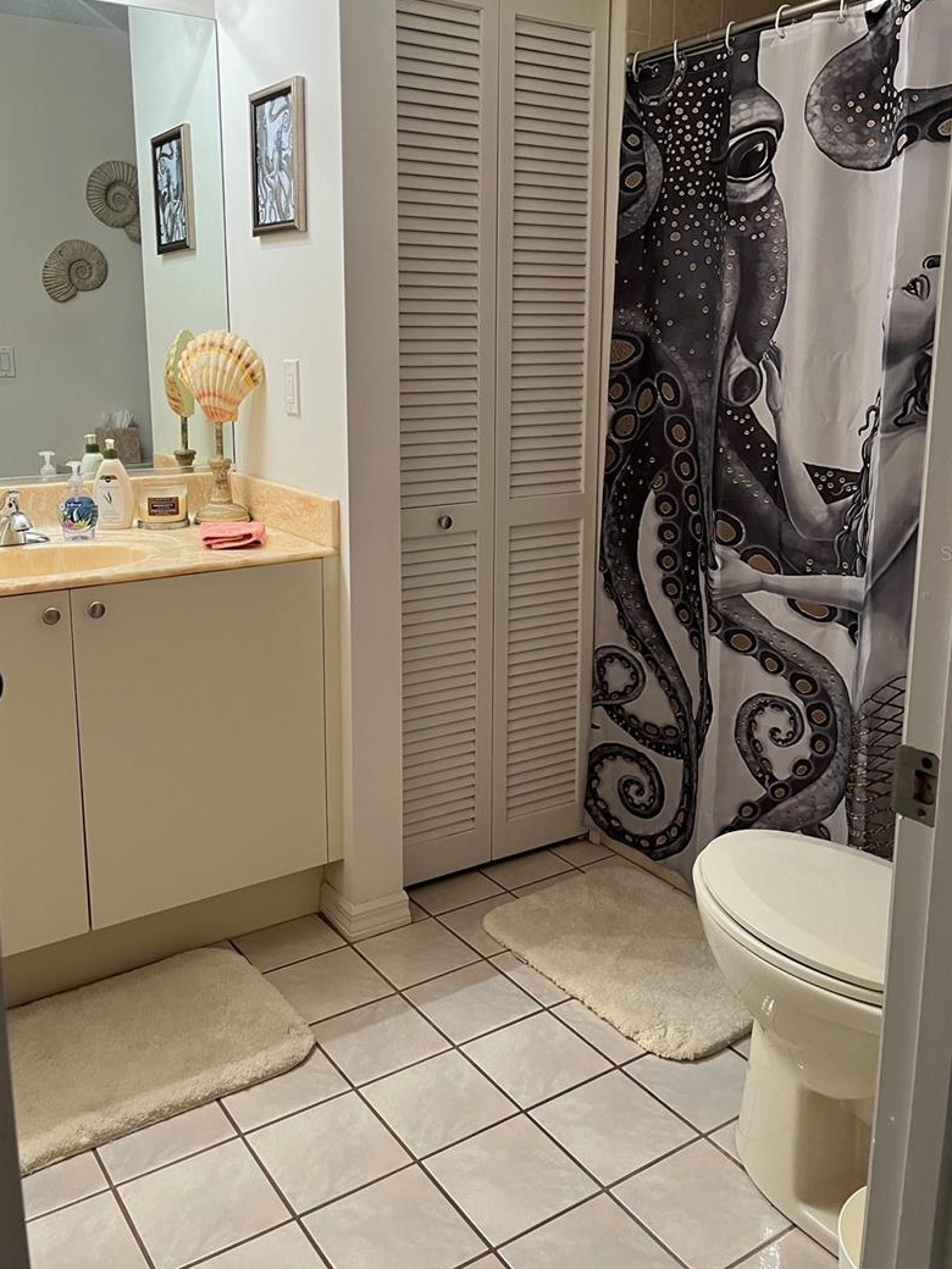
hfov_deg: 46.8
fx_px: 1100
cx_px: 478
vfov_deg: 59.8
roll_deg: +0.3
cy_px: 553
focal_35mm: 30
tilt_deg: -10.5
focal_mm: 5.1
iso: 100
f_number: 1.6
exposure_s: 1/60
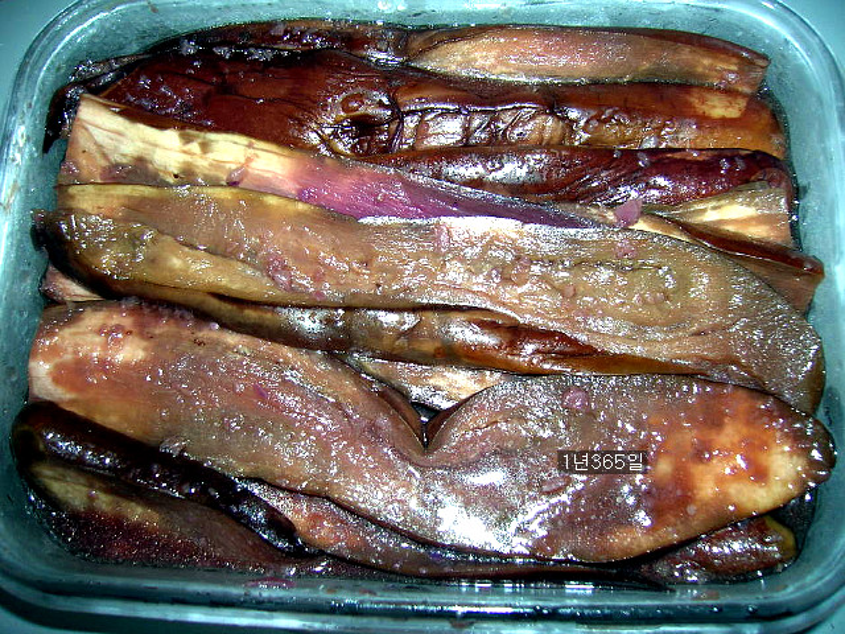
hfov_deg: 54.0
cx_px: 422
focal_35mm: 34
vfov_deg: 41.8
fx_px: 830
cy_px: 317
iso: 50
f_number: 2.9
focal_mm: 5.7
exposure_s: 1/60.1
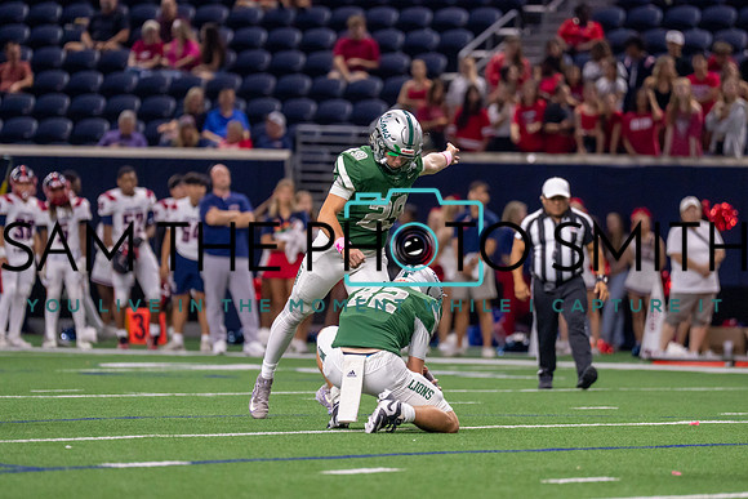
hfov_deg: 6.9
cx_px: 387
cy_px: 222
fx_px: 6240
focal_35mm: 300
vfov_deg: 4.6
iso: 2500
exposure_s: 1/1000
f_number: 2.8
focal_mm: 200
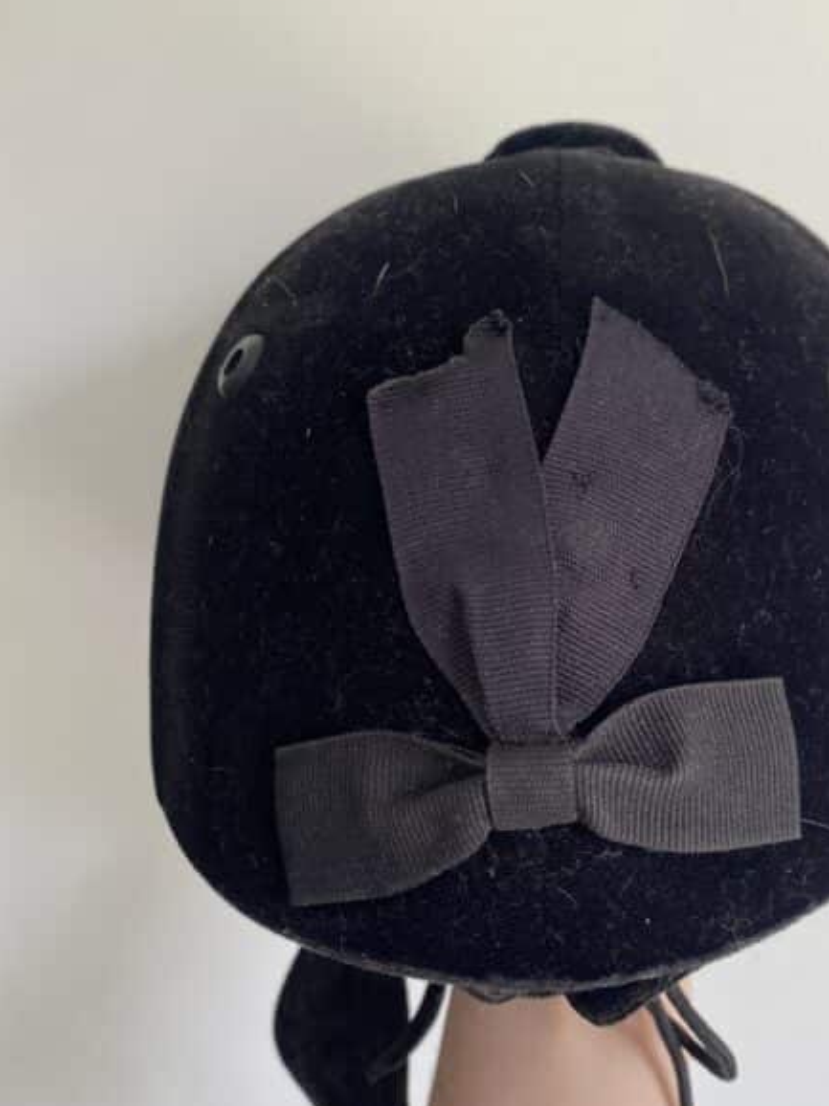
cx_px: 569
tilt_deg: -15.5
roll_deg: +0.8
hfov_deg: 39.1
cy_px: 612
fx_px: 1150
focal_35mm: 36
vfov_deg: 51.3
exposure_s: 1/121
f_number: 1.8
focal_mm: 4.25
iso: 100
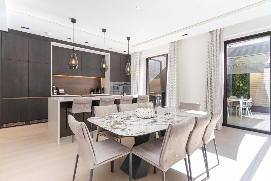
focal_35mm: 18
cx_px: 136
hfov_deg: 90.0
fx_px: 136
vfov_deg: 67.4
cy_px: 90
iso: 400
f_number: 7.1
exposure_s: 1/250
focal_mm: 18
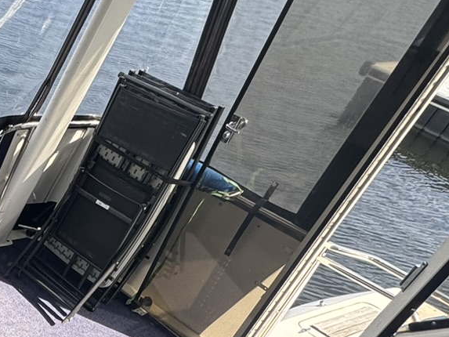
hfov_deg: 29.9
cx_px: -146
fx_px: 649
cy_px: 374
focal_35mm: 50
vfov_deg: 26.7
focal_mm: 2.22
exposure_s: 1/184
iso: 40
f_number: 2.2
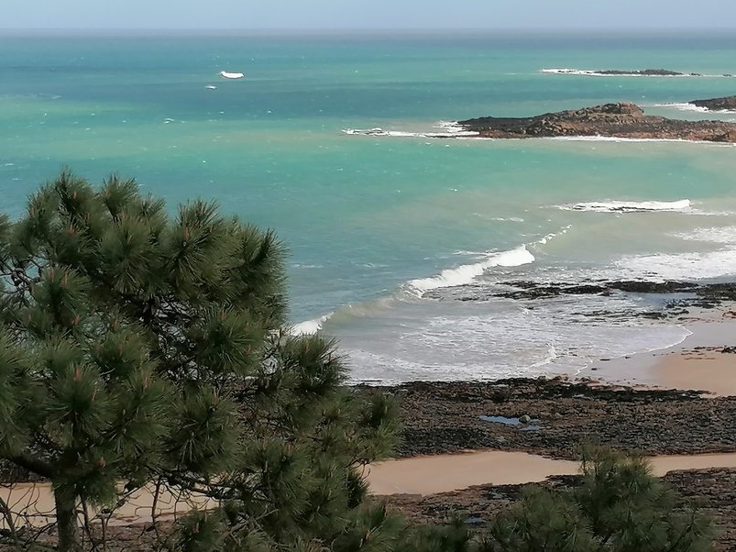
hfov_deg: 22.3
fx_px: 1871
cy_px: 248
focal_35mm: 88
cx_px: 388
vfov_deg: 16.8
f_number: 1.8
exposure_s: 1/1377
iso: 50
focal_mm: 4.75
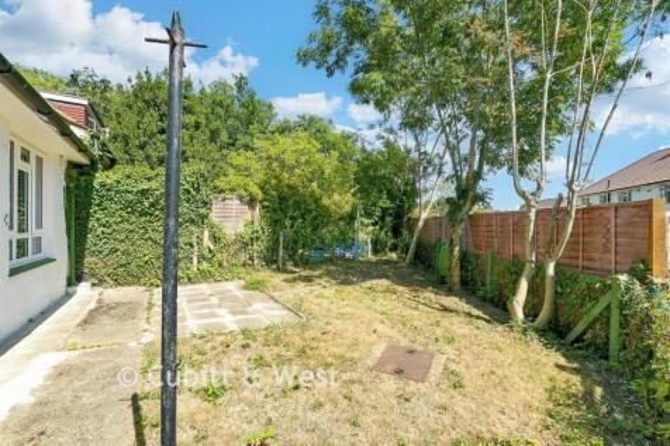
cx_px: 335
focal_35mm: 15
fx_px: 279
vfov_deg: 77.3
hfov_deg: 100.4
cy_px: 223
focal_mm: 10
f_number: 8
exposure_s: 1/160
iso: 160
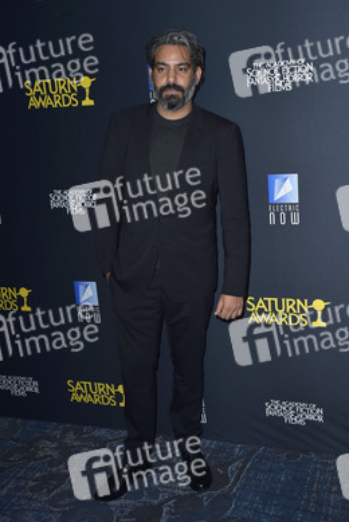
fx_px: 537
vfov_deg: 51.8
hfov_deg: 36.0
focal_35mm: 37
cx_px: 177
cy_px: 267
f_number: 6.3
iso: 250
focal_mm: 36
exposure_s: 1/250
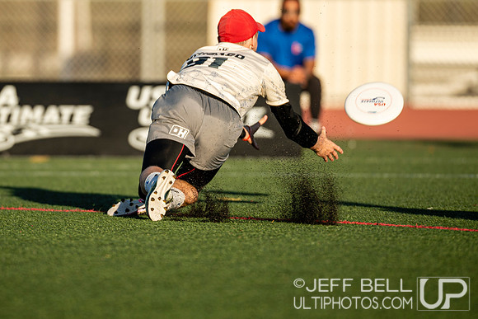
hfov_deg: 3.9
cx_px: 188
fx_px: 6980
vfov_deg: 2.6
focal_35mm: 526
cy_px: 107
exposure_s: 1/1250
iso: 100
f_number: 3.2
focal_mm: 300
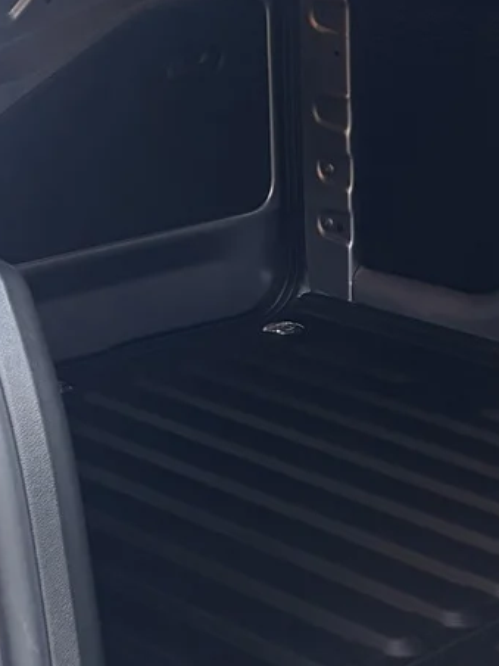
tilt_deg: -21.2
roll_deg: -1.8
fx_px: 1768
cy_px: 442
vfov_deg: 21.2
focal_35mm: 92
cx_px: 570
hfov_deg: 15.6
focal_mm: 5.96
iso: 250
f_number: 1.6
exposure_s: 1/60
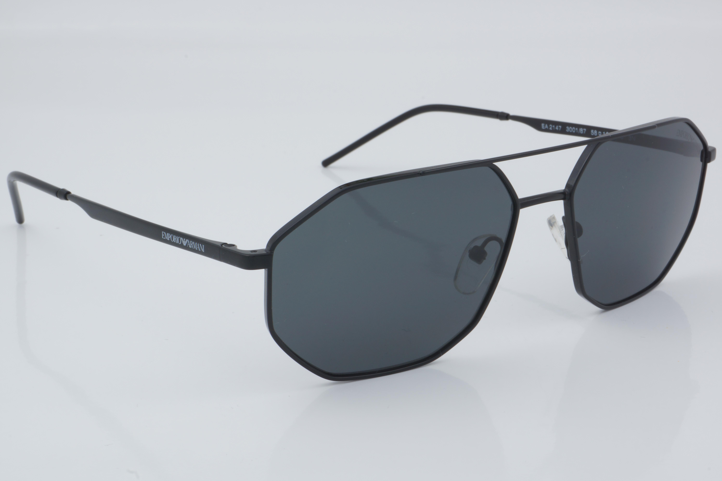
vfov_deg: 18.2
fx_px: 1504
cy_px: 240
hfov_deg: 27.0
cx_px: 361
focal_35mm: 75
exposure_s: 1/4
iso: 100
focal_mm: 50
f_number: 32
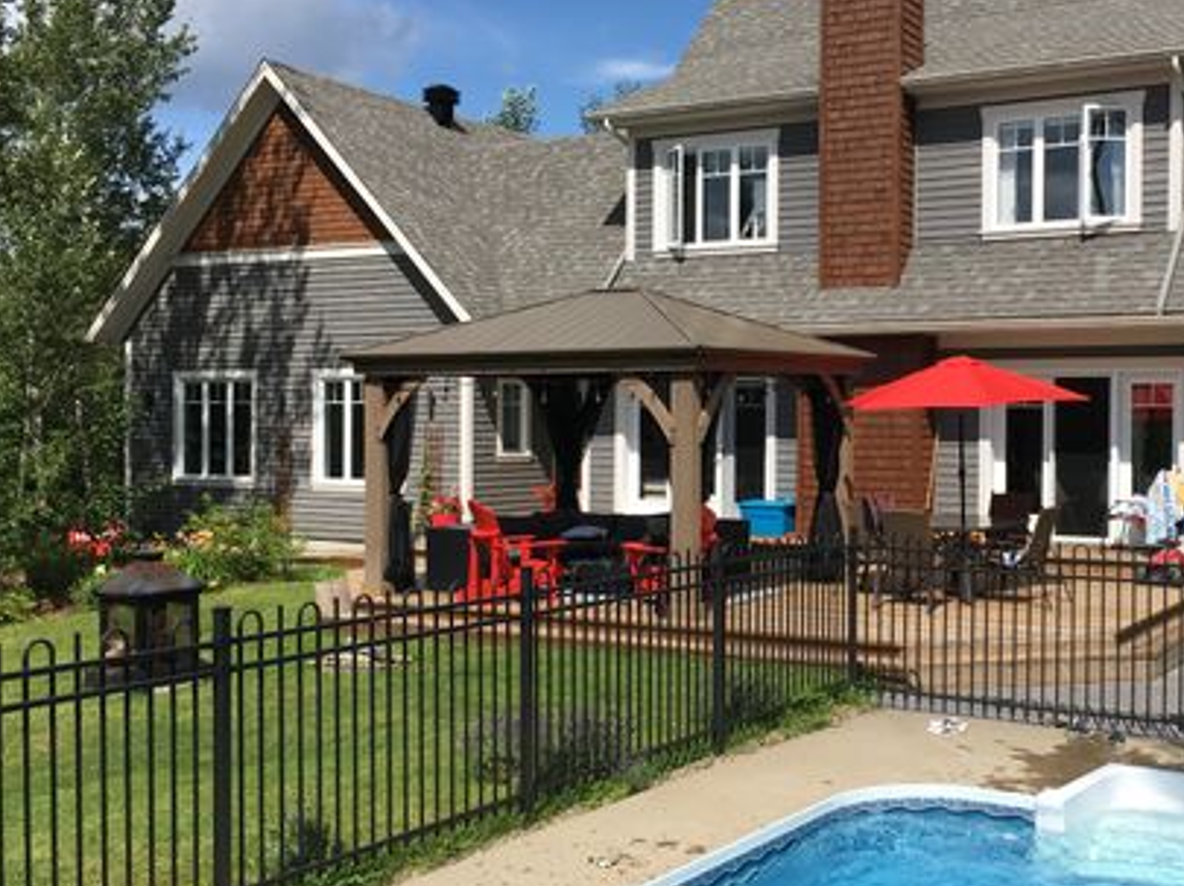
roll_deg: -0.5
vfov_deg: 33.5
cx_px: 772
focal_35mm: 43
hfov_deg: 43.4
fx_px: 1469
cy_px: 442
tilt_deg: +0.3
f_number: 2.2
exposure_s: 1/1972
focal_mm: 4.15
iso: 25
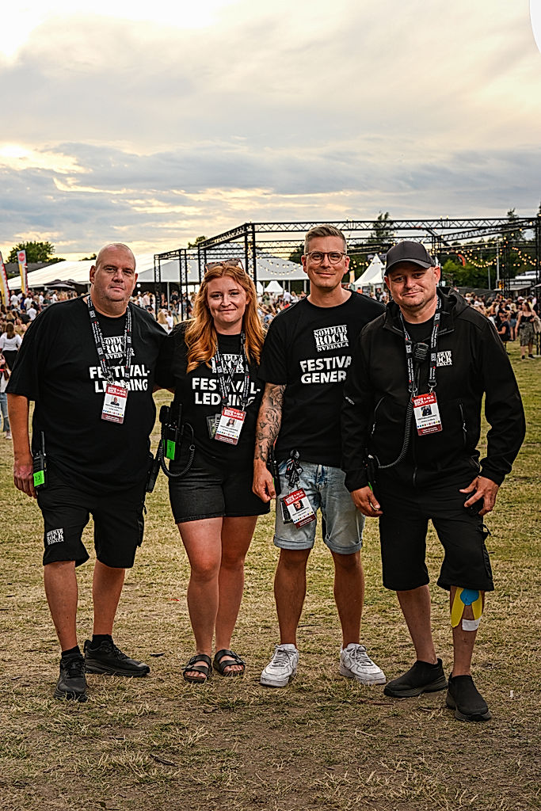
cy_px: 406
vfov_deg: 41.1
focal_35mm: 48
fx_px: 1082
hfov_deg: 28.1
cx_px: 270
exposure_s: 1/160
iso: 200
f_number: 8
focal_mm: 48
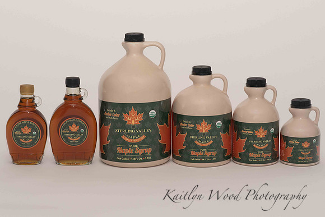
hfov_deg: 23.1
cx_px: 159
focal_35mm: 88
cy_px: 109
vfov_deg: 15.5
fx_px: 795
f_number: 13
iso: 400
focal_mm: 85
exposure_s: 1/100
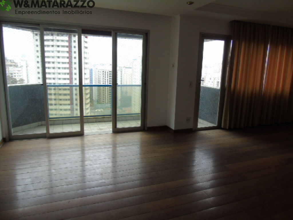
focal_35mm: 25
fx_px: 212
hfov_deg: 69.4
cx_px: 146
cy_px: 110
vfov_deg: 54.9
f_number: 3.4
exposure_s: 1/100
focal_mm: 4.4
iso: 80
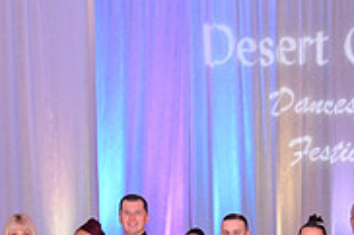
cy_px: 312
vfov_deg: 9.6
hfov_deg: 14.4
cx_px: 358
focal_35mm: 140
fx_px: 1375
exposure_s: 1/250
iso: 2000
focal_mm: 44
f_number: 4
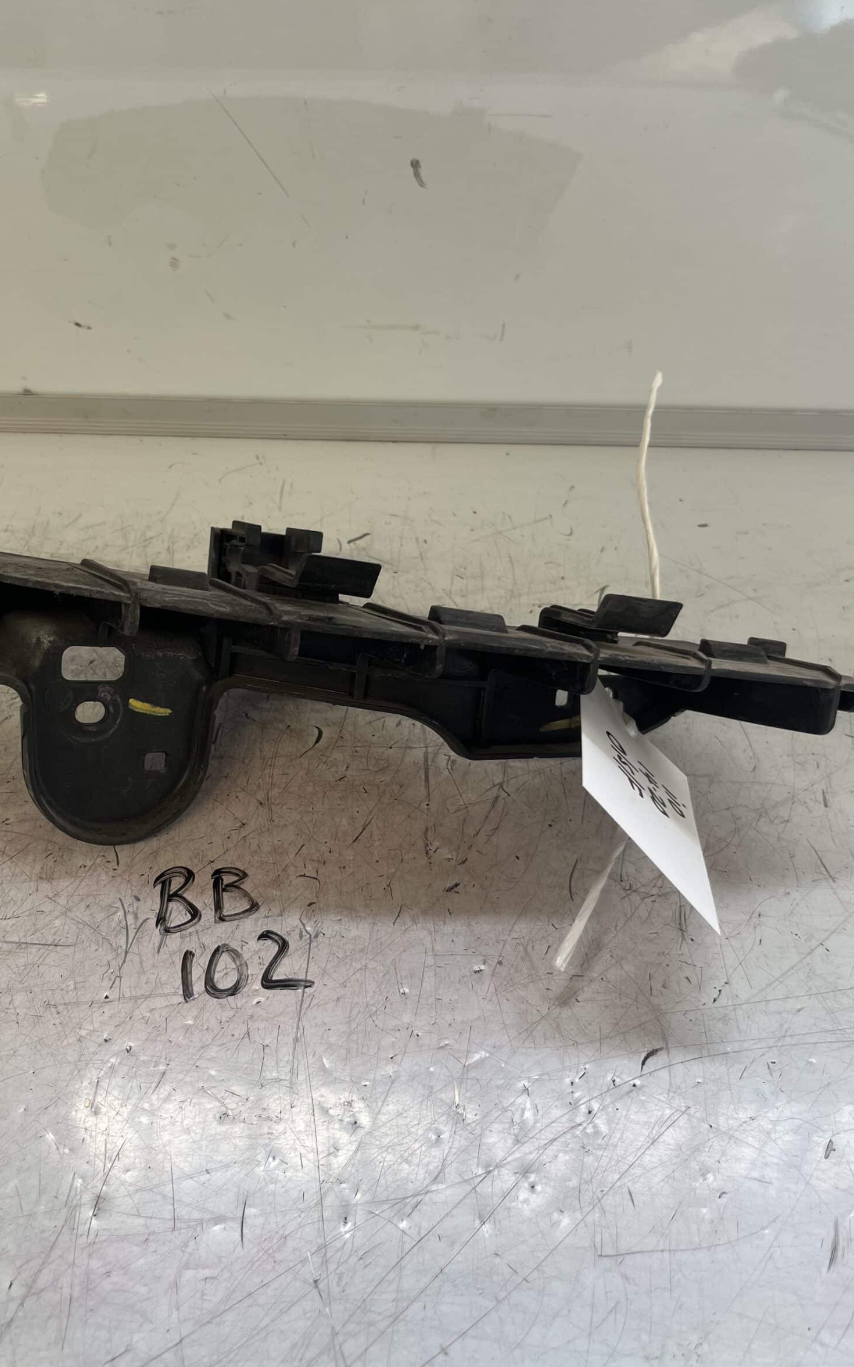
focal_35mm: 30
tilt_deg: -40.0
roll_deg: -1.4
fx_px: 1117
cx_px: 336
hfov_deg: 41.6
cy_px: 630
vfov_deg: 62.8
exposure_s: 1/122
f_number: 1.6
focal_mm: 5.1
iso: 50
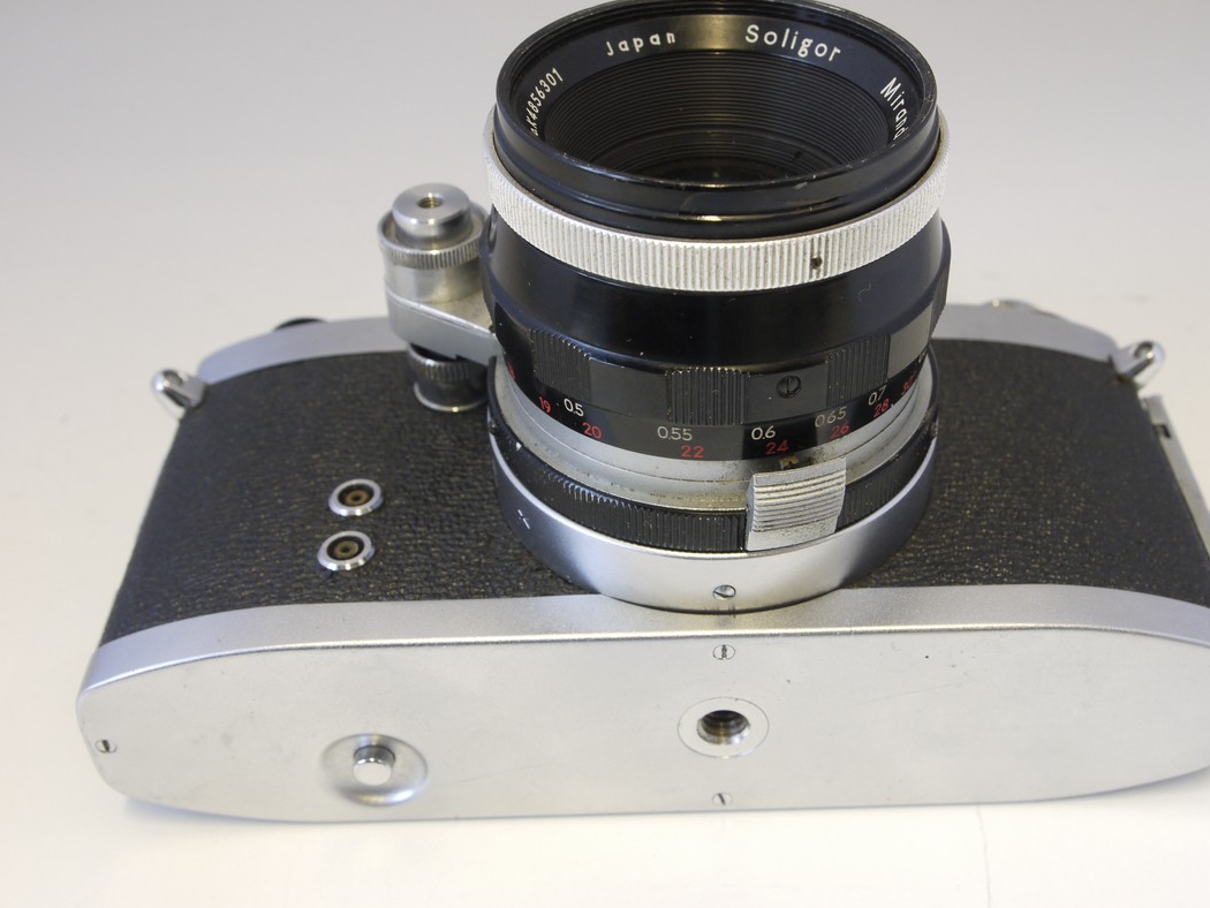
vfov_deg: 30.3
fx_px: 1678
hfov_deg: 39.6
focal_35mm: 48
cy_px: 446
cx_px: 681
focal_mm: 21
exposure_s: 1/10
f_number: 8
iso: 400
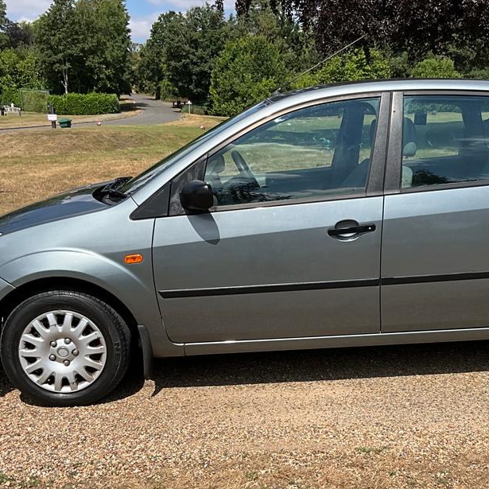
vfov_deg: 34.0
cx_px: 304
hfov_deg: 33.9
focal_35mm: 50
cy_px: 279
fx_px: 799
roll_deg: -1.9
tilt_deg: -12.8
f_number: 1.8
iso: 25
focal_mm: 3
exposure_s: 1/2141
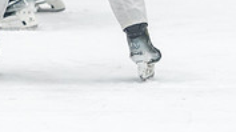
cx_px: -57
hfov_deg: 3.3
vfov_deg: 1.9
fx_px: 4062
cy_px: -140
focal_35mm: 650
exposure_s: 1/800
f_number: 2.8
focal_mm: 145
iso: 3200
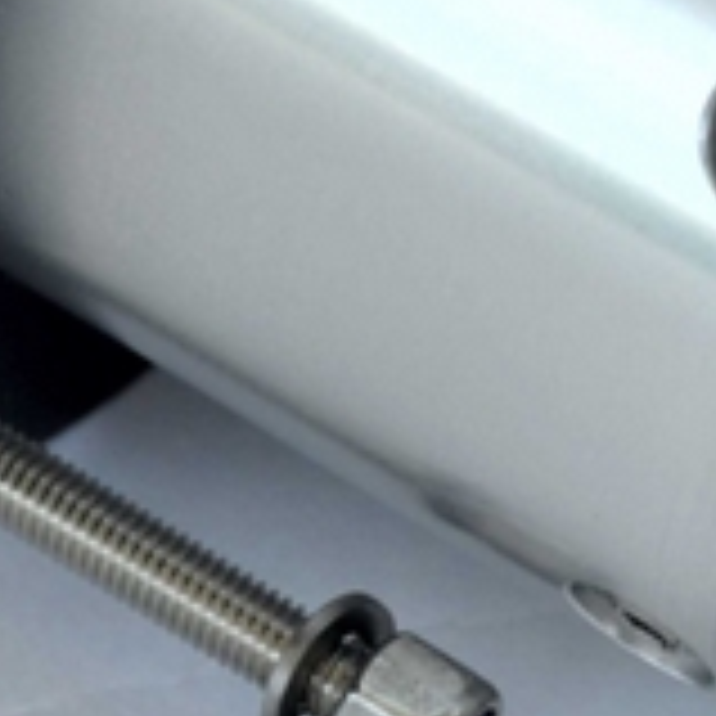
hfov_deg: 7.8
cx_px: 599
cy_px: 97
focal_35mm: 224
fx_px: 5242
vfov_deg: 7.8
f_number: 6.3
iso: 100
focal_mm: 28
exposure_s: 1/80
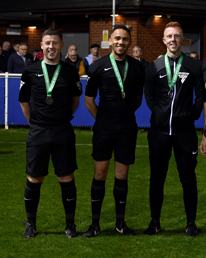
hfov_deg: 14.5
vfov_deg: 18.1
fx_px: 808
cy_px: 129
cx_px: 139
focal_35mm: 106
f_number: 4
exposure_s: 1/400
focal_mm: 50
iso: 1250
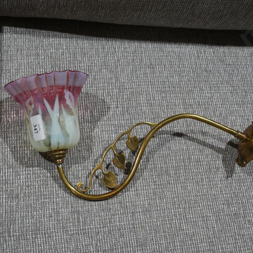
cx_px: 131
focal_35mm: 64
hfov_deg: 26.9
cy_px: 126
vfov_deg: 26.9
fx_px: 529
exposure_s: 1/60
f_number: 5.3
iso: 320
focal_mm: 27
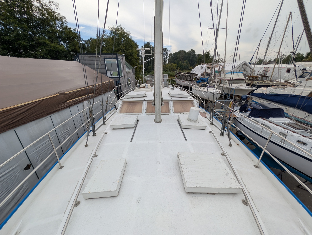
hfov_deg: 110.5
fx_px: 108
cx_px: 156
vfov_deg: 94.6
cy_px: 118
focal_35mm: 12
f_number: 1.7
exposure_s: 1/3268
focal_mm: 2.02
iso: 51
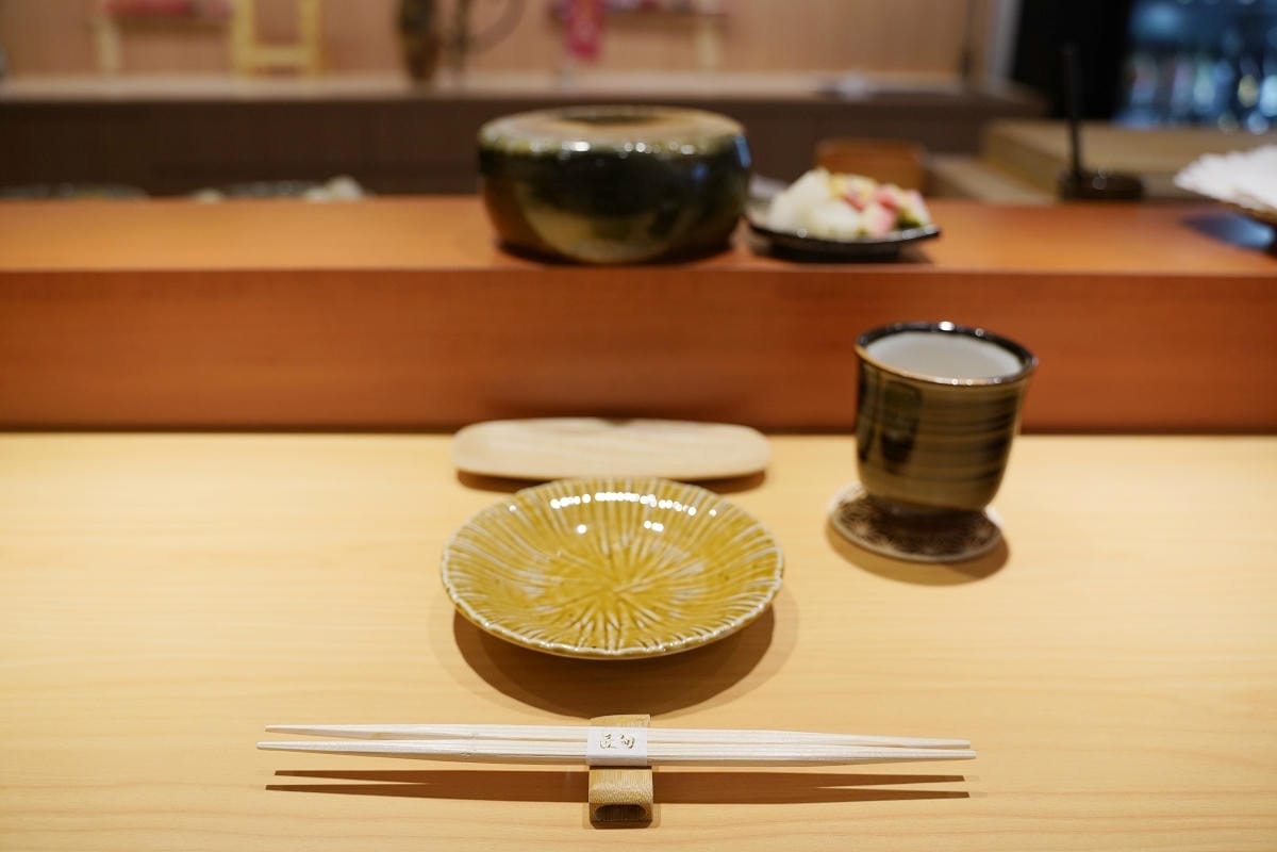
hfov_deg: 65.5
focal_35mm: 28
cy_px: 426
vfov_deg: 46.4
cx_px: 638
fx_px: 993
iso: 800
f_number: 4
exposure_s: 1/60
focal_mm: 28
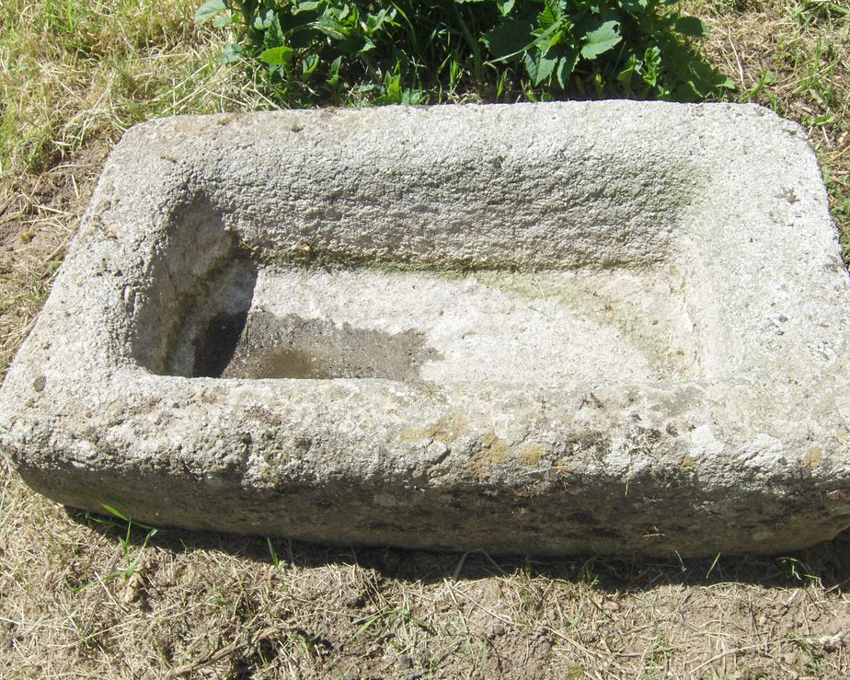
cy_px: 339
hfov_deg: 49.1
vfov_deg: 40.1
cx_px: 419
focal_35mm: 37
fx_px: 931
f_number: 6.9
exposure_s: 1/467
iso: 100
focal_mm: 7.5
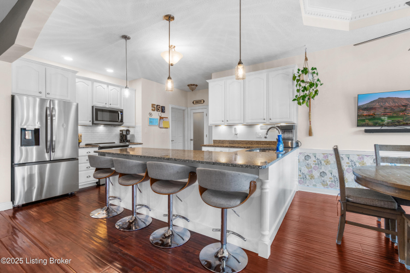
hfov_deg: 95.0
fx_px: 188
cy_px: 136
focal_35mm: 16
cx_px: 205
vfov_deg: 72.1
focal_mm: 11
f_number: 8
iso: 400
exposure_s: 1/3
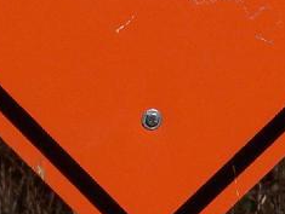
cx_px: 119
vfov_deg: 1.8
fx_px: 6778
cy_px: -241
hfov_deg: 2.4
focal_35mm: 822
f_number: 6.3
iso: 100
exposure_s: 1/1600
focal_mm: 31.3
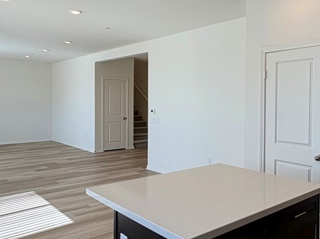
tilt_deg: -2.5
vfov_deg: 41.7
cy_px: 108
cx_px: 172
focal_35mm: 34
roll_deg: -0.4
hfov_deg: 53.9
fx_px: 314
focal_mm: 2.22
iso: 25
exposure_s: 1/120
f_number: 2.2
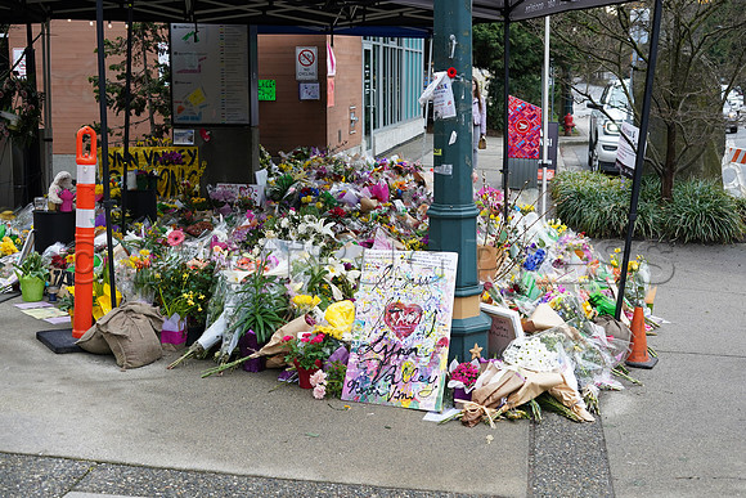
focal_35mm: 50
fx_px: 1036
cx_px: 373
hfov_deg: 39.6
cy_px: 249
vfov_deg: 27.0
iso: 640
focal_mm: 50
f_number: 5.6
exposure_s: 1/125
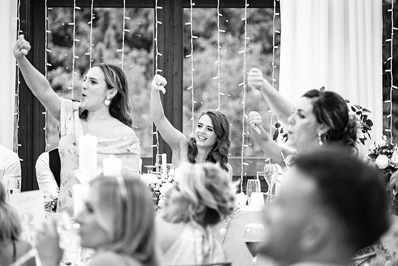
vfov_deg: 7.6
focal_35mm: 181
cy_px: 127
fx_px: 2006
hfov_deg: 11.3
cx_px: 202
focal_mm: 110.6
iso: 1250
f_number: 2.8
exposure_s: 1/160
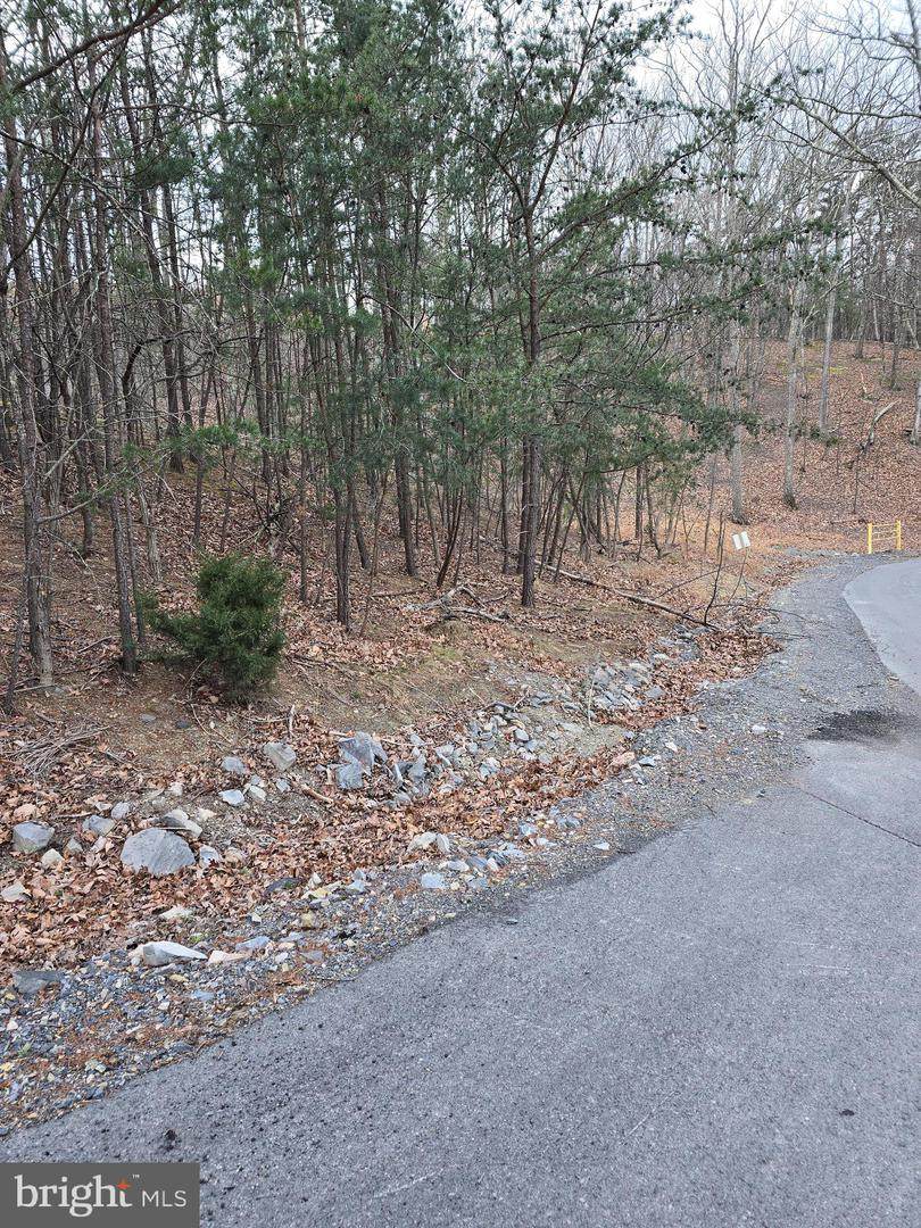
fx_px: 816
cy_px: 614
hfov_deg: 58.9
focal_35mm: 23
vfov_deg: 73.9
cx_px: 460
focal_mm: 6.3
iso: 16
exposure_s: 1/60
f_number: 1.7
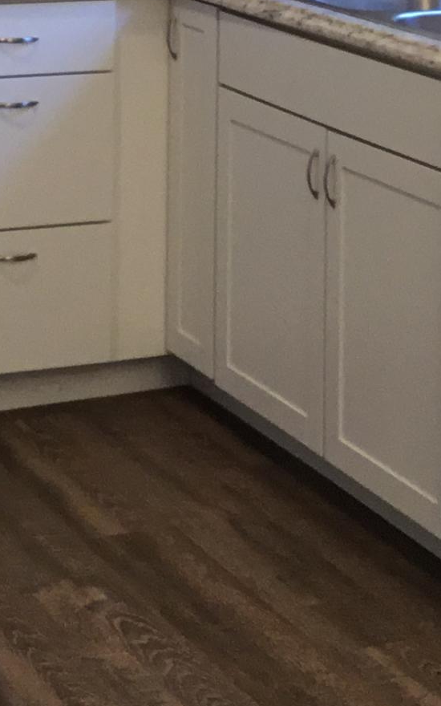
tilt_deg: -7.2
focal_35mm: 112
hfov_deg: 11.7
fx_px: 2154
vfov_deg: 17.9
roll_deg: +0.0
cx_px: 108
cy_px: -80
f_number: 2.4
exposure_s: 1/30
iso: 80
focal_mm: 3.3
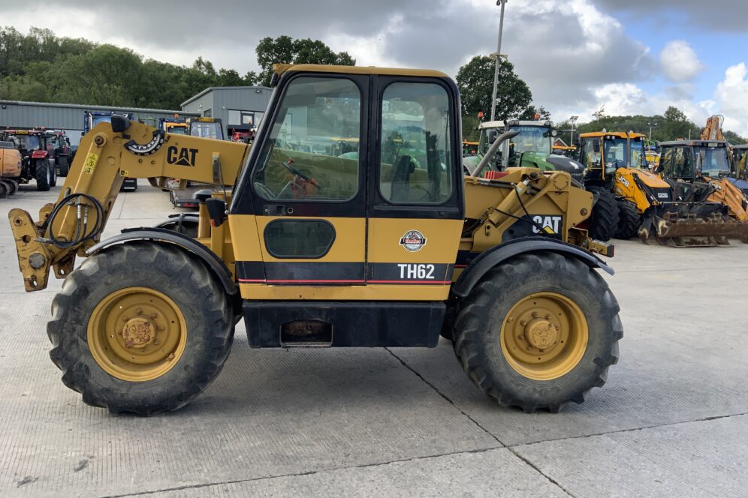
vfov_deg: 42.3
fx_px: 644
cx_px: 366
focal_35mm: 31
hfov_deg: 60.3
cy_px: 224
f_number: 1.8
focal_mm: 3
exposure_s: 1/534
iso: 16
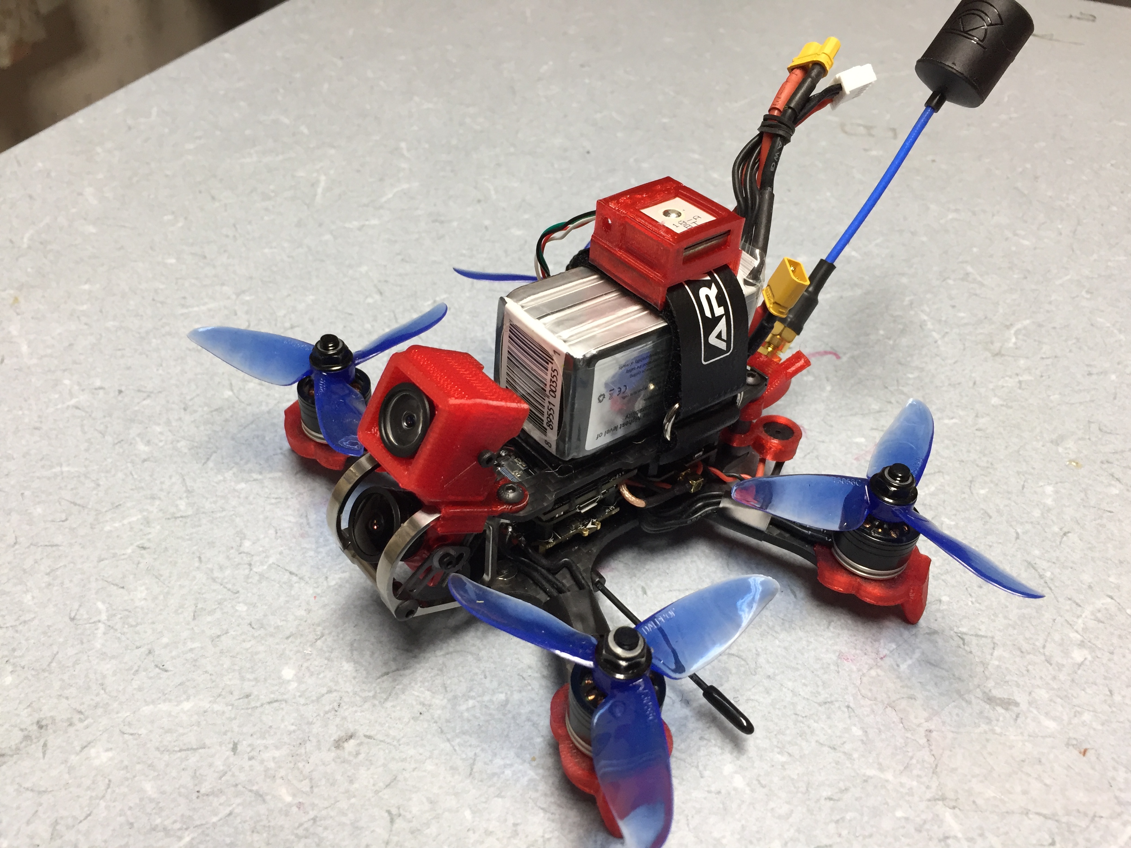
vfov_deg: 48.2
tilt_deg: -39.7
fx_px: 948
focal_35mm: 29
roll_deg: -5.4
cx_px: 566
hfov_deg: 61.7
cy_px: 424
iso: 40
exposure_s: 1/30
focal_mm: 4.15
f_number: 2.2
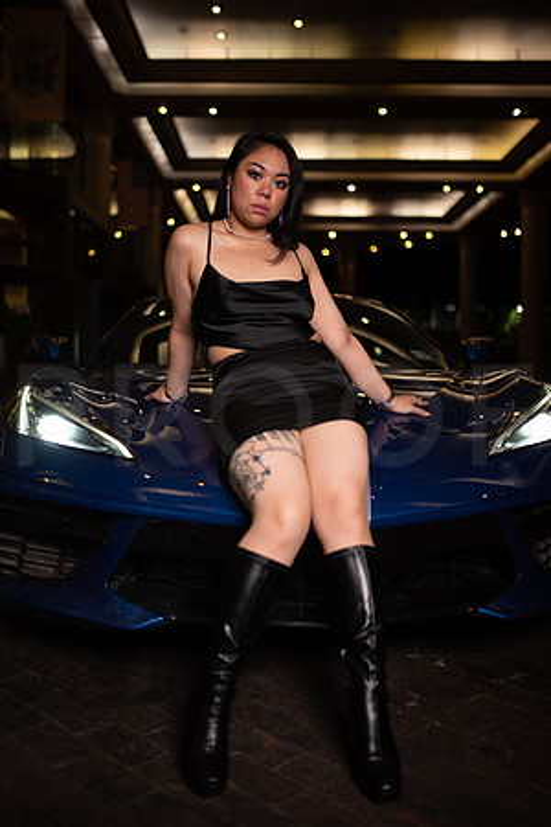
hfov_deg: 37.9
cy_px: 414
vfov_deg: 54.4
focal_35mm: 35
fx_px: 803
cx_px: 276
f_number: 1.4
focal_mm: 35
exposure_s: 1/640
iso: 500
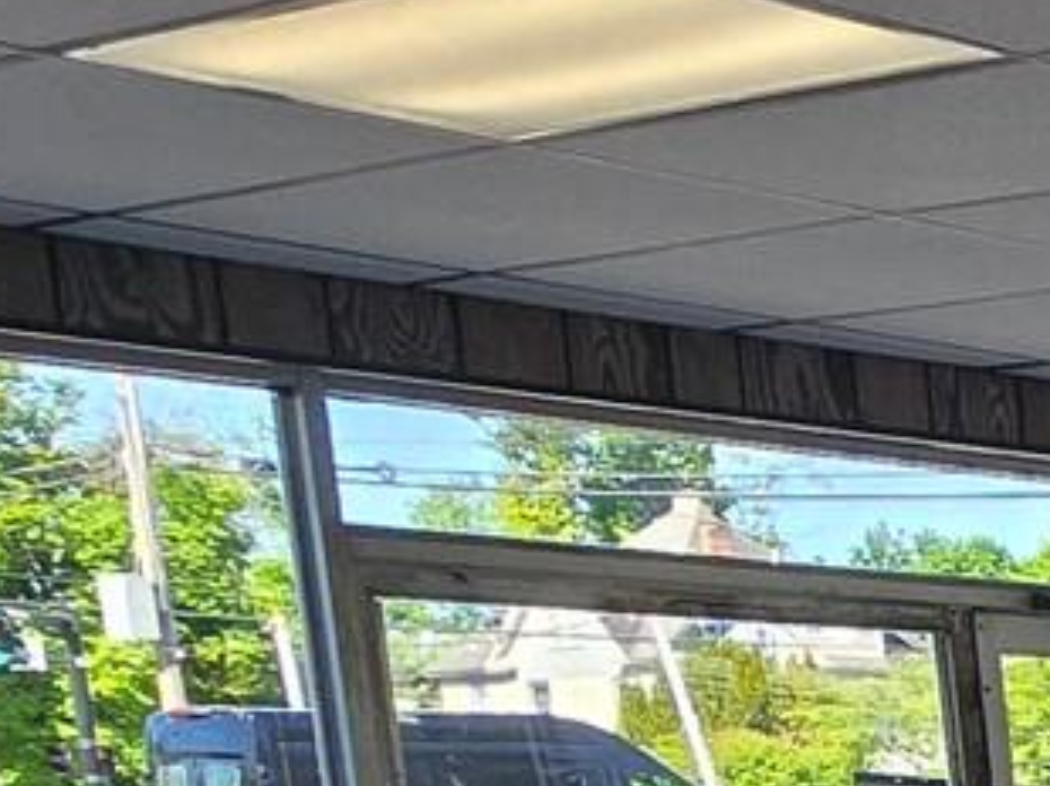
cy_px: 1257
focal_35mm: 86
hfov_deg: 13.0
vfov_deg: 15.5
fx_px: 2607
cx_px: 2825
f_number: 2.2
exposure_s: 1/283
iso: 50
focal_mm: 2.2
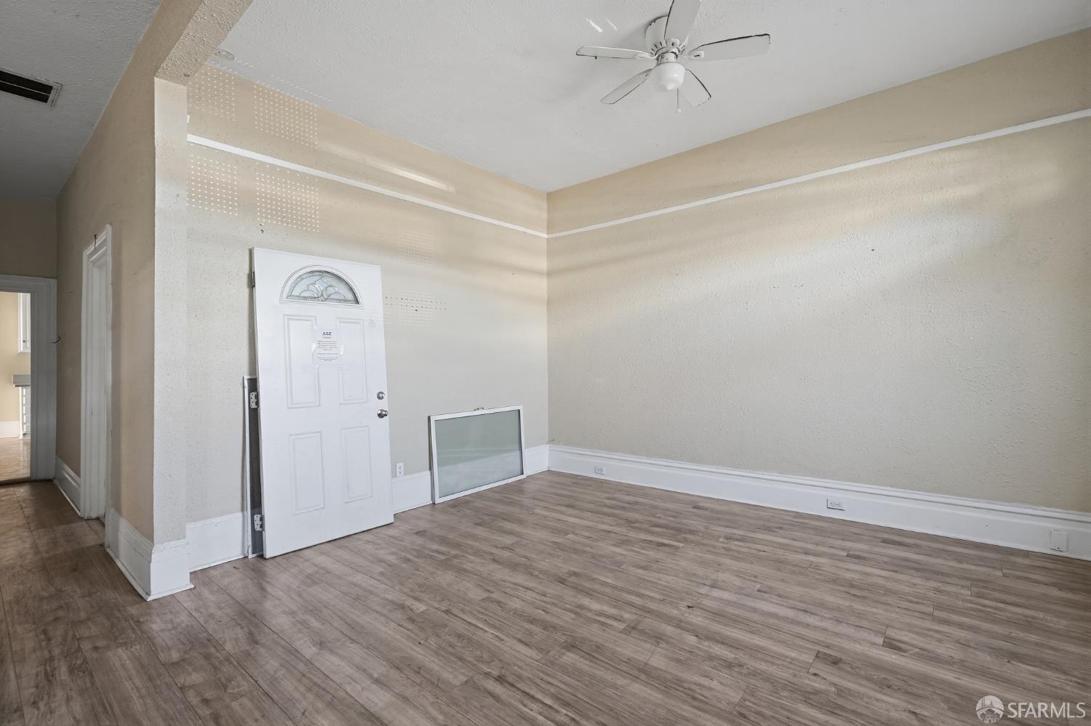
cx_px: 546
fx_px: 485
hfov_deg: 96.8
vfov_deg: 73.7
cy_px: 363
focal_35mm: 16
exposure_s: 1/2
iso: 400
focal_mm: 16
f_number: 8
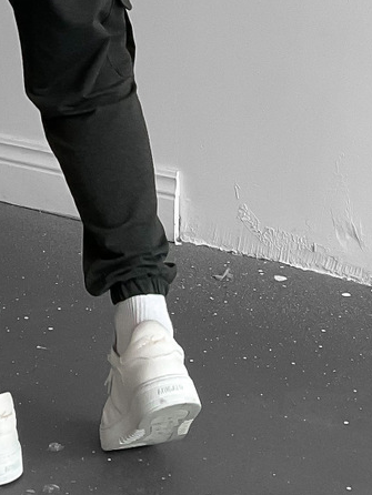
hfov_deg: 14.0
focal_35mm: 104
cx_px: -6
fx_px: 1489
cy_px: -297
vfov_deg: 16.7
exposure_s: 1/120
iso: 50
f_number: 1.8
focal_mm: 3
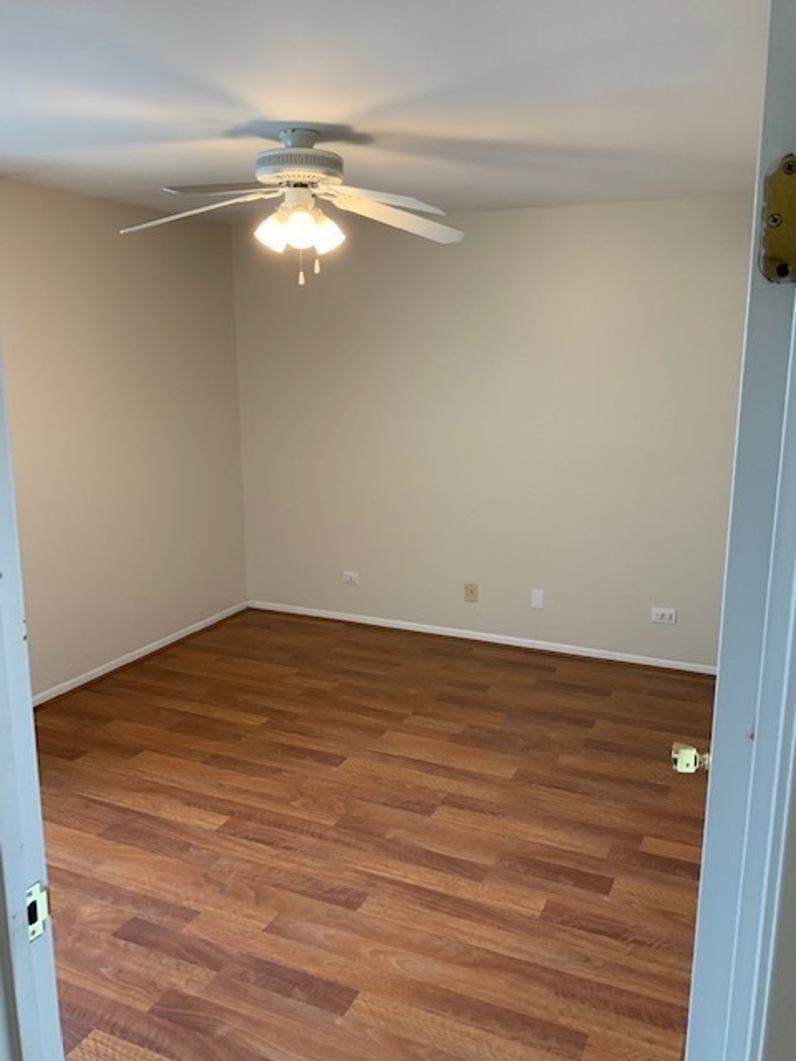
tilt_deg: -10.5
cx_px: 398
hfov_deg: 48.2
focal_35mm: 29
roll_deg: -0.4
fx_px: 889
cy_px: 530
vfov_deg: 61.7
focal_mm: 3
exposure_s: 1/60
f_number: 1.8
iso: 80
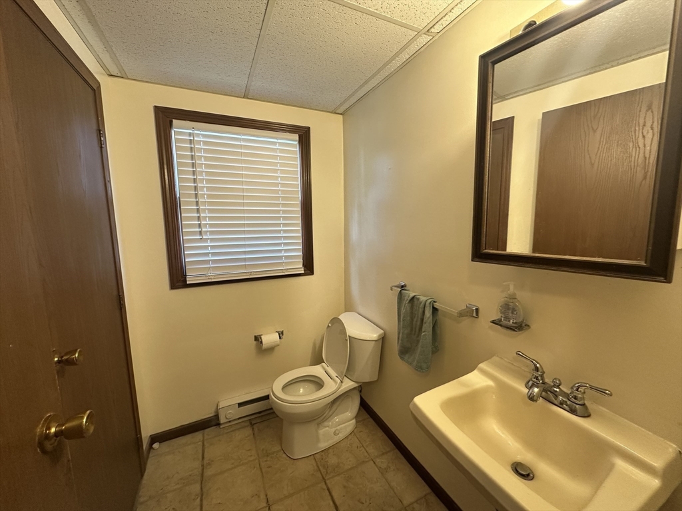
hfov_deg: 102.1
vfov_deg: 85.7
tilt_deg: -6.8
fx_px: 276
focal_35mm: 14
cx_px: 341
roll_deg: +1.3
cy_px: 256
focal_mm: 2.22
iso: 200
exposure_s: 1/120
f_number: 2.2
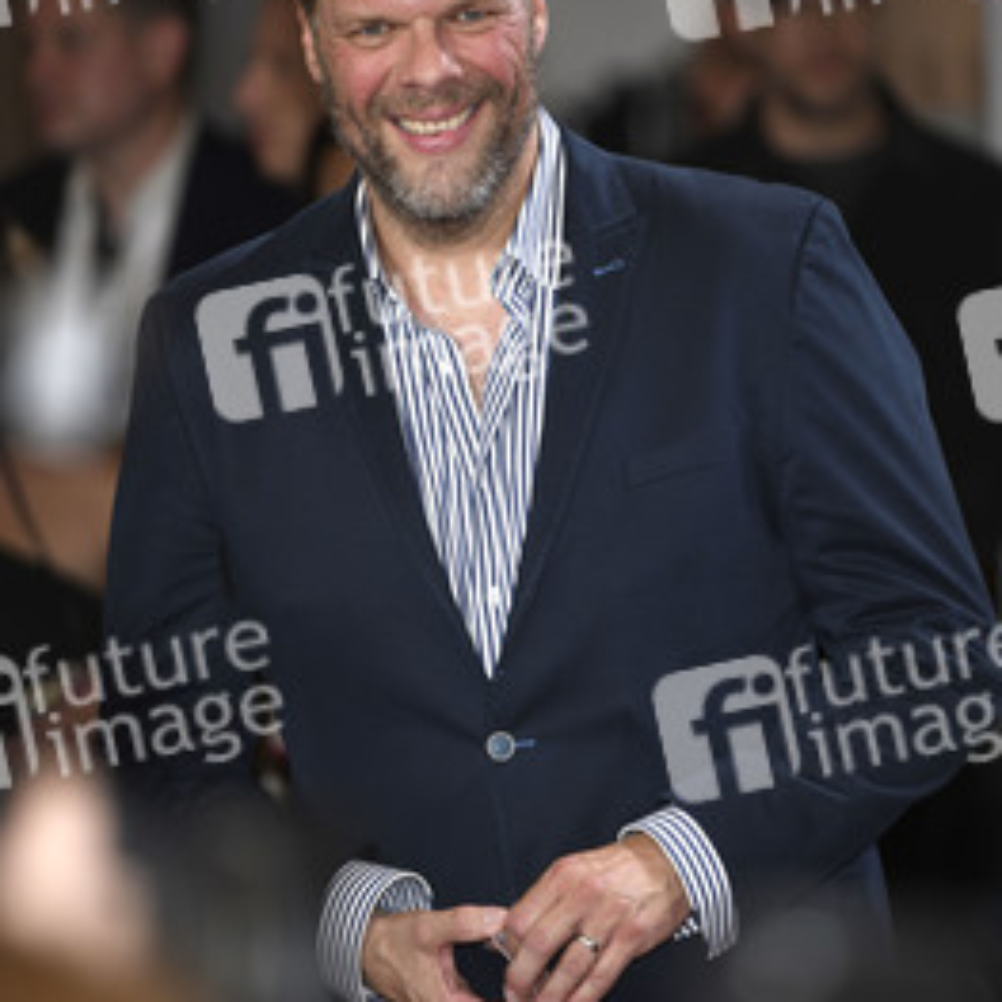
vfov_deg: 6.8
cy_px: 522
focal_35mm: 258
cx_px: 503
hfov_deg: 6.8
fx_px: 8449
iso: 640
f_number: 3.2
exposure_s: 1/500
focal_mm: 200
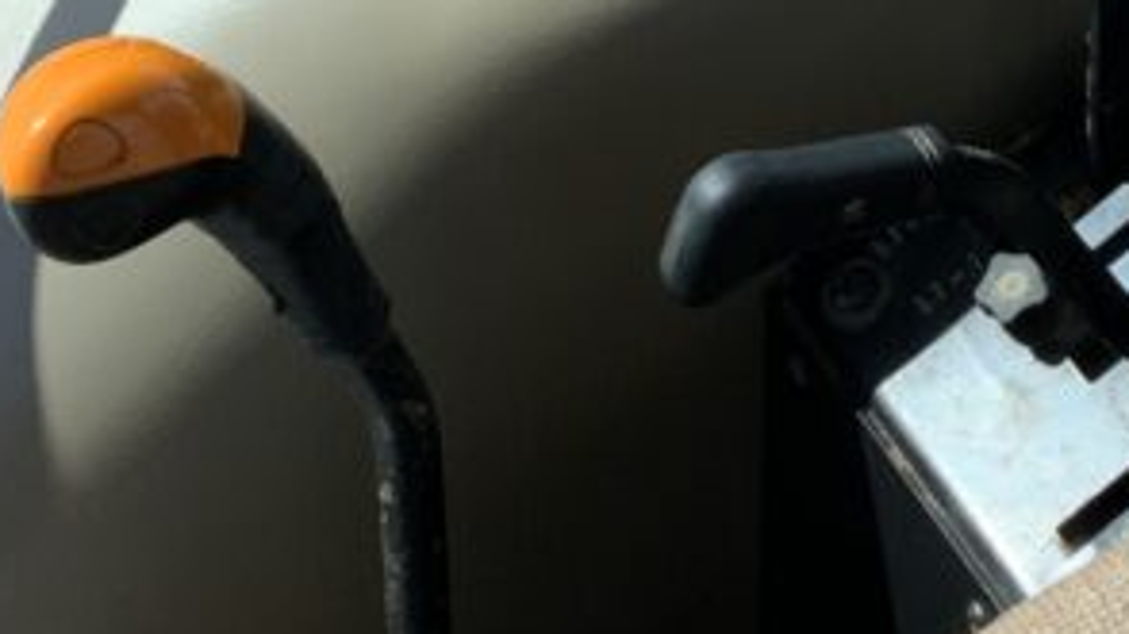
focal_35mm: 110
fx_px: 3291
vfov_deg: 10.9
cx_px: 876
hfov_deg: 19.3
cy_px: -31
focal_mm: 3
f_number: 1.8
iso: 16
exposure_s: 1/781
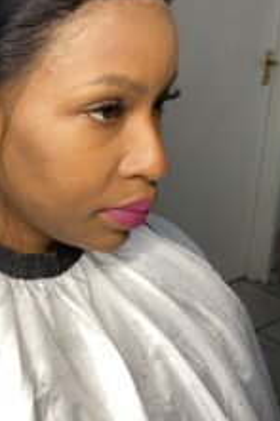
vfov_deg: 40.3
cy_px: 177
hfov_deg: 26.2
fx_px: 573
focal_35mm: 49
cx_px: 8
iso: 80
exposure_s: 1/50
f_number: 1.8
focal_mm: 4.25
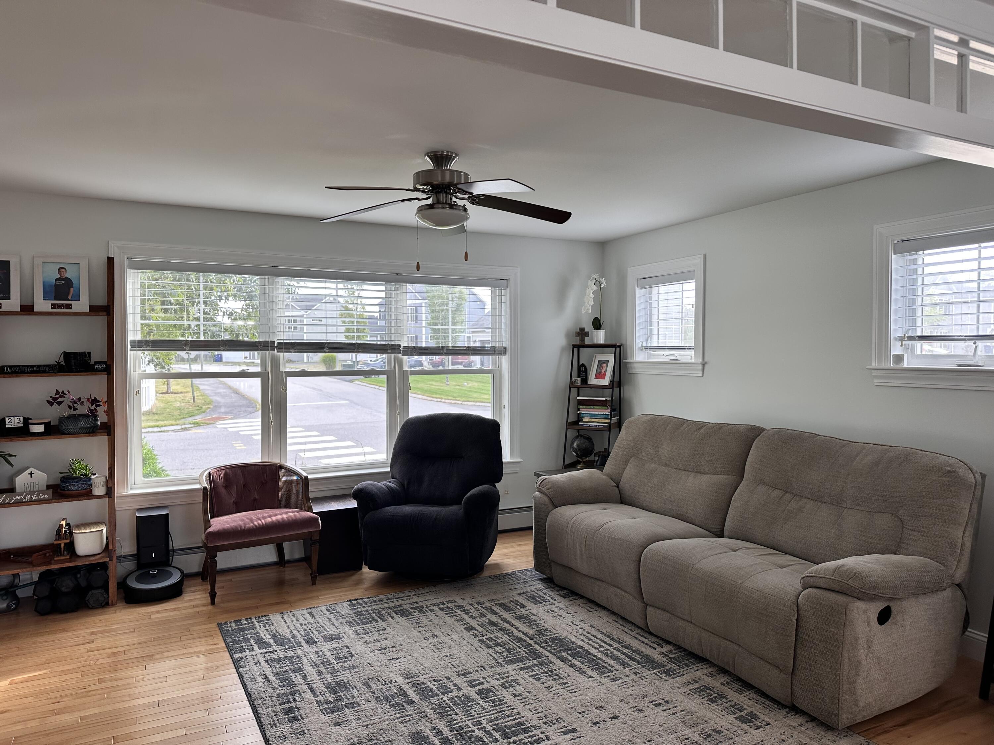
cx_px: 497
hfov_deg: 71.6
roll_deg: -0.3
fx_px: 689
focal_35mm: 24
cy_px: 372
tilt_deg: -1.5
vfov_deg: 56.8
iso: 80
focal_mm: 6.86
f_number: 1.78
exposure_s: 1/120
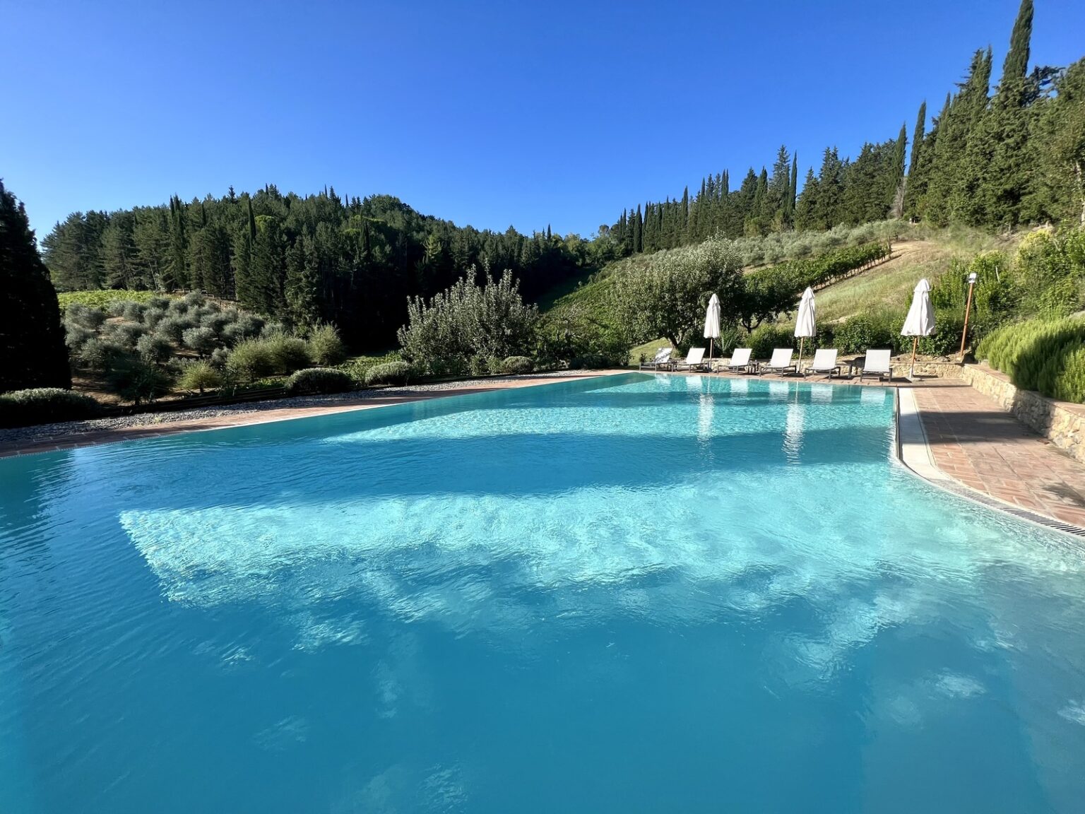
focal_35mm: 13
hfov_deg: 106.2
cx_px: 542
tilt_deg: -9.6
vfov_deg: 89.9
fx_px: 407
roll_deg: +0.0
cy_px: 407
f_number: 1.8
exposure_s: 1/1107
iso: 32
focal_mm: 1.57
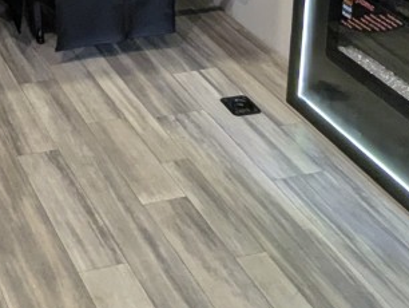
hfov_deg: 24.7
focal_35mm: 73
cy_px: -213
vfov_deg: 17.2
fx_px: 863
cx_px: -51
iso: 158
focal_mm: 2.35
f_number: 2.2
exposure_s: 1/44.2
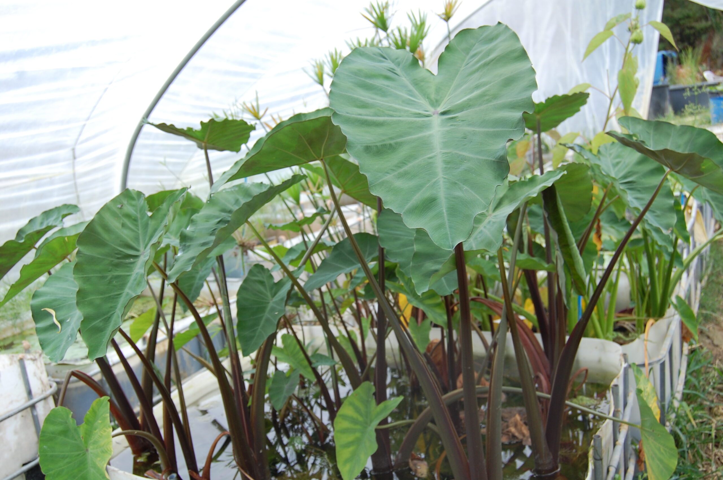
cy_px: 240
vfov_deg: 36.8
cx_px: 362
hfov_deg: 53.2
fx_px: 722
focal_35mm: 36
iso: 250
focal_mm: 24
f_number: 5.6
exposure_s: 1/125
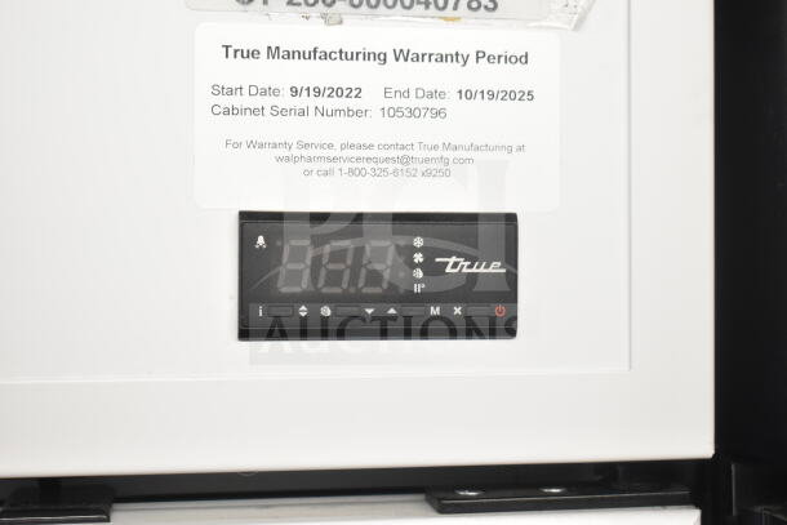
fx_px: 1377
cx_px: 394
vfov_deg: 21.6
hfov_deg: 31.9
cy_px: 262
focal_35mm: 63
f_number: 5
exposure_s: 1/80
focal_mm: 42
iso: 1600
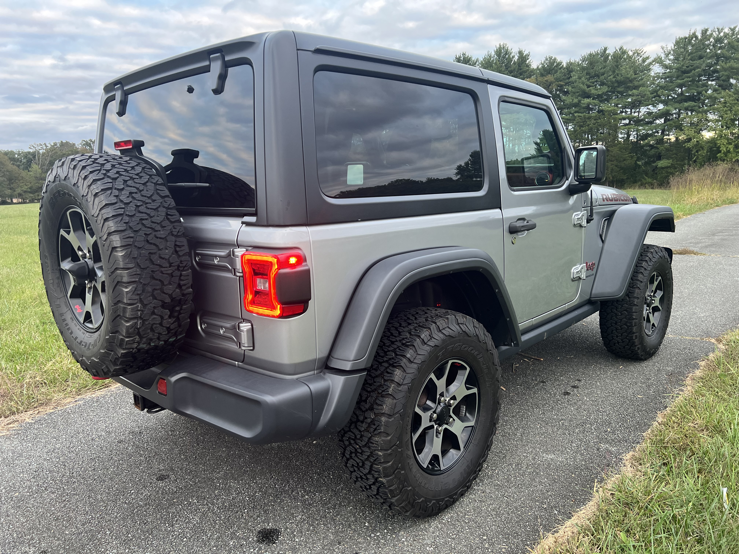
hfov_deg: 67.3
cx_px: 370
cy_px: 277
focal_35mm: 26
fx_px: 555
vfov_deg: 53.1
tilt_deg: -10.3
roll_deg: +2.4
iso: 125
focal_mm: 5.7
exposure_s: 1/109
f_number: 1.5
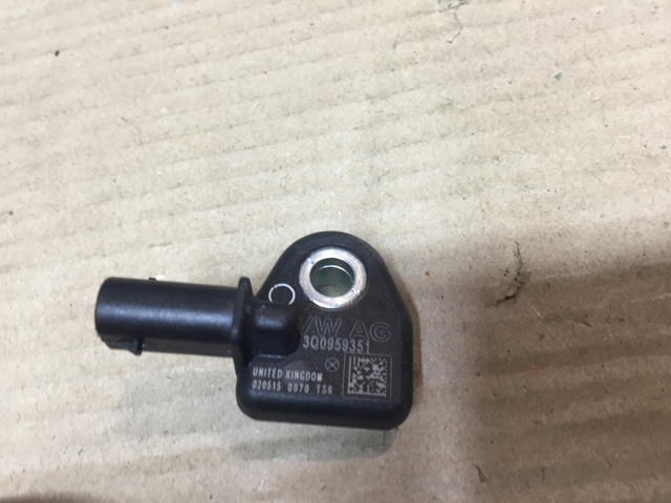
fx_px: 562
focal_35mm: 29
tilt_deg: -69.3
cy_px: 252
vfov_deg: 48.2
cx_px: 336
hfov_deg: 61.7
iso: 80
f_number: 2.2
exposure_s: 1/33
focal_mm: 4.15
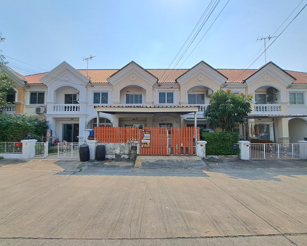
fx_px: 127
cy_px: 127
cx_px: 146
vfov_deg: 88.0
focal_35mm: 14
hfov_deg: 100.6
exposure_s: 1/1357
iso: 50
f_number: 2.2
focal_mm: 1.74
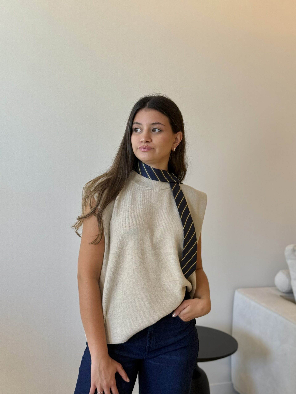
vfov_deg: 39.7
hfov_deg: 30.3
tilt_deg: -4.6
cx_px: 148
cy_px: 197
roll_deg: -2.5
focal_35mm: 48
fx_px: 547
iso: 80
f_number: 1.78
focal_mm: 6.76
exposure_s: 1/50
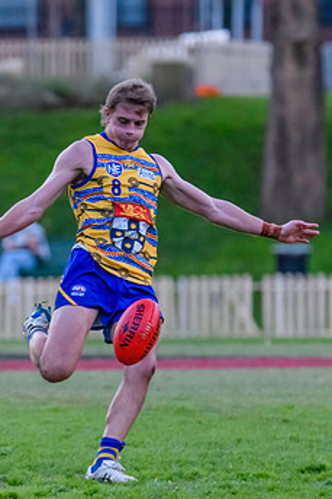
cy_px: 294
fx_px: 11728
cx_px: 233
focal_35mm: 847
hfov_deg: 1.6
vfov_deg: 2.4
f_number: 6
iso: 10000
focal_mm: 420
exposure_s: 1/1600
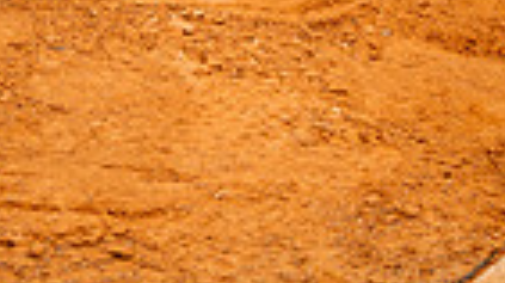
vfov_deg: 9.1
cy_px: -476
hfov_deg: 18.7
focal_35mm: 114
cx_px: 143
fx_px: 1525
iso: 200
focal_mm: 34
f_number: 4.5
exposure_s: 1/250
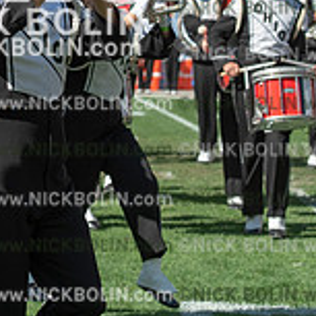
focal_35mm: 274
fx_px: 2830
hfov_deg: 6.4
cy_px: -40
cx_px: 12
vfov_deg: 6.4
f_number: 5
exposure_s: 1/2000
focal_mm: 85
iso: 400
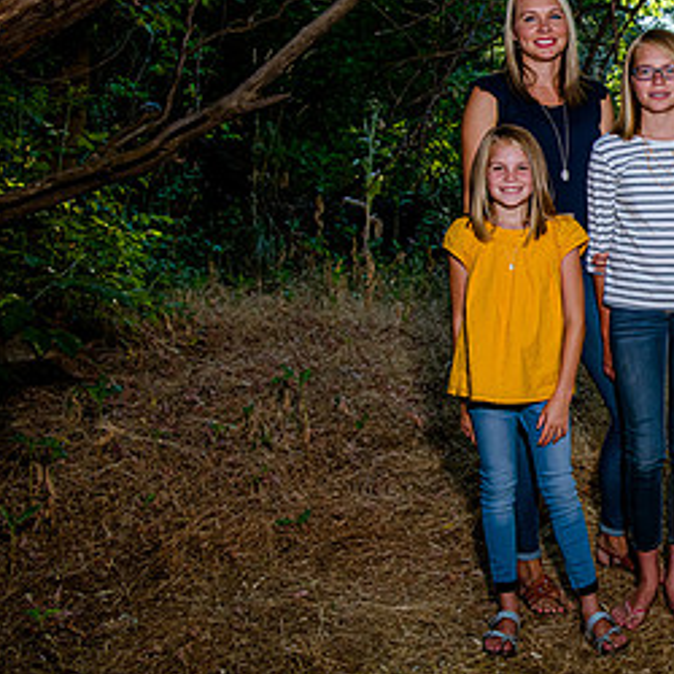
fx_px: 1388
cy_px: 239
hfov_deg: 25.3
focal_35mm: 63
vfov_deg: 27.2
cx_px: 747
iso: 500
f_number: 7.1
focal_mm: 32
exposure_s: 1/250
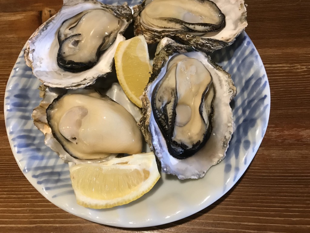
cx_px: 155
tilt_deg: -67.5
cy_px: 116
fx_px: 251
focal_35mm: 28
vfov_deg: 49.7
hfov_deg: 63.4
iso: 64
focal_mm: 3.99
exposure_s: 1/15
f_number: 1.8
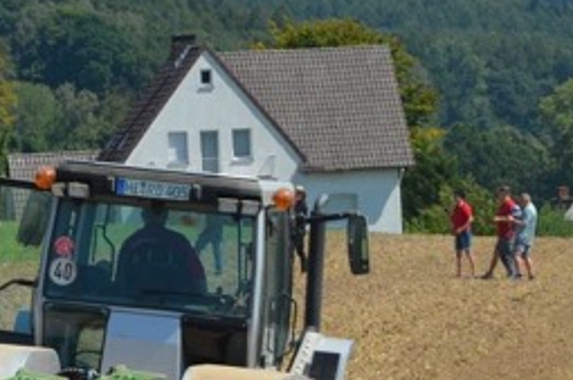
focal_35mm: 400
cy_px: 288
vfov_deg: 3.4
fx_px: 6348
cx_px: -81
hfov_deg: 5.2
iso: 100
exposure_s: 1/250
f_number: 8
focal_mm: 85
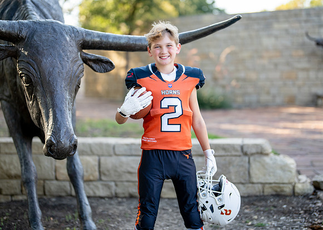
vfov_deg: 22.6
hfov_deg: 31.3
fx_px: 576
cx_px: 161
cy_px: 101
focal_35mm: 63
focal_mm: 50
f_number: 1.2
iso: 200
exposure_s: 1/1600
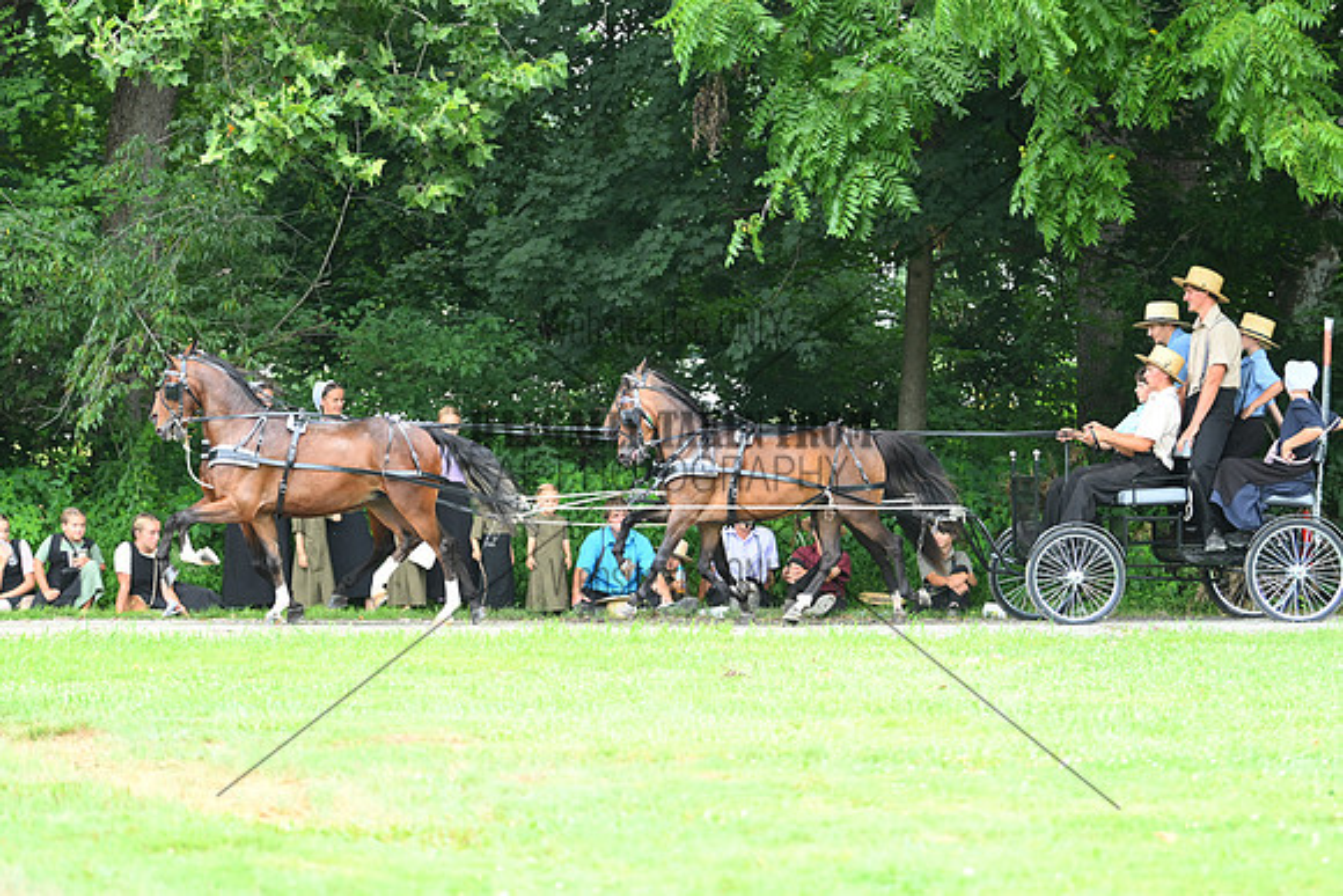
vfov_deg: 9.7
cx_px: 672
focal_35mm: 142
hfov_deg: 14.4
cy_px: 448
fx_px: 5298
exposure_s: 1/893
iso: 500
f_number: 2.8
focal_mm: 95
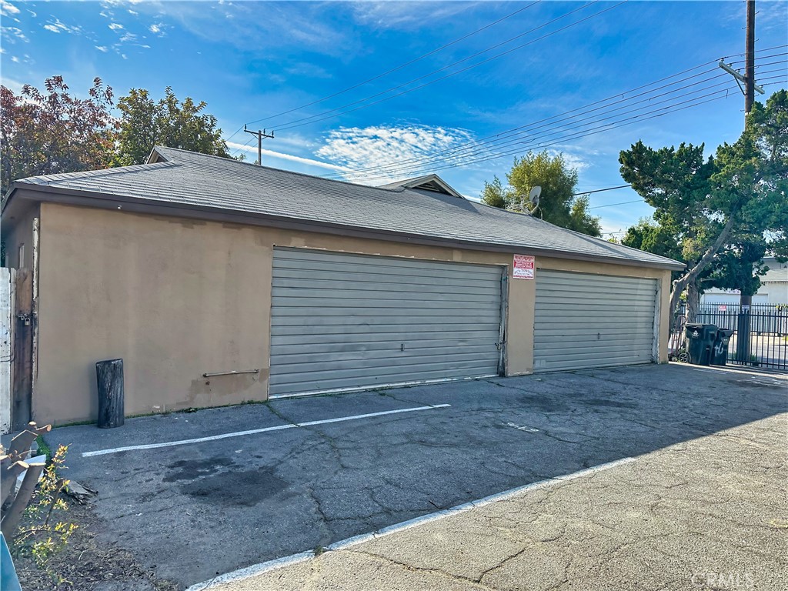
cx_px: 394
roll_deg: -1.7
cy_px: 296
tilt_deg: -0.4
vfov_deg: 56.8
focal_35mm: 24
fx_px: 546
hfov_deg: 71.6
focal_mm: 6.86
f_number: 1.78
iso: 80
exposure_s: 1/3597
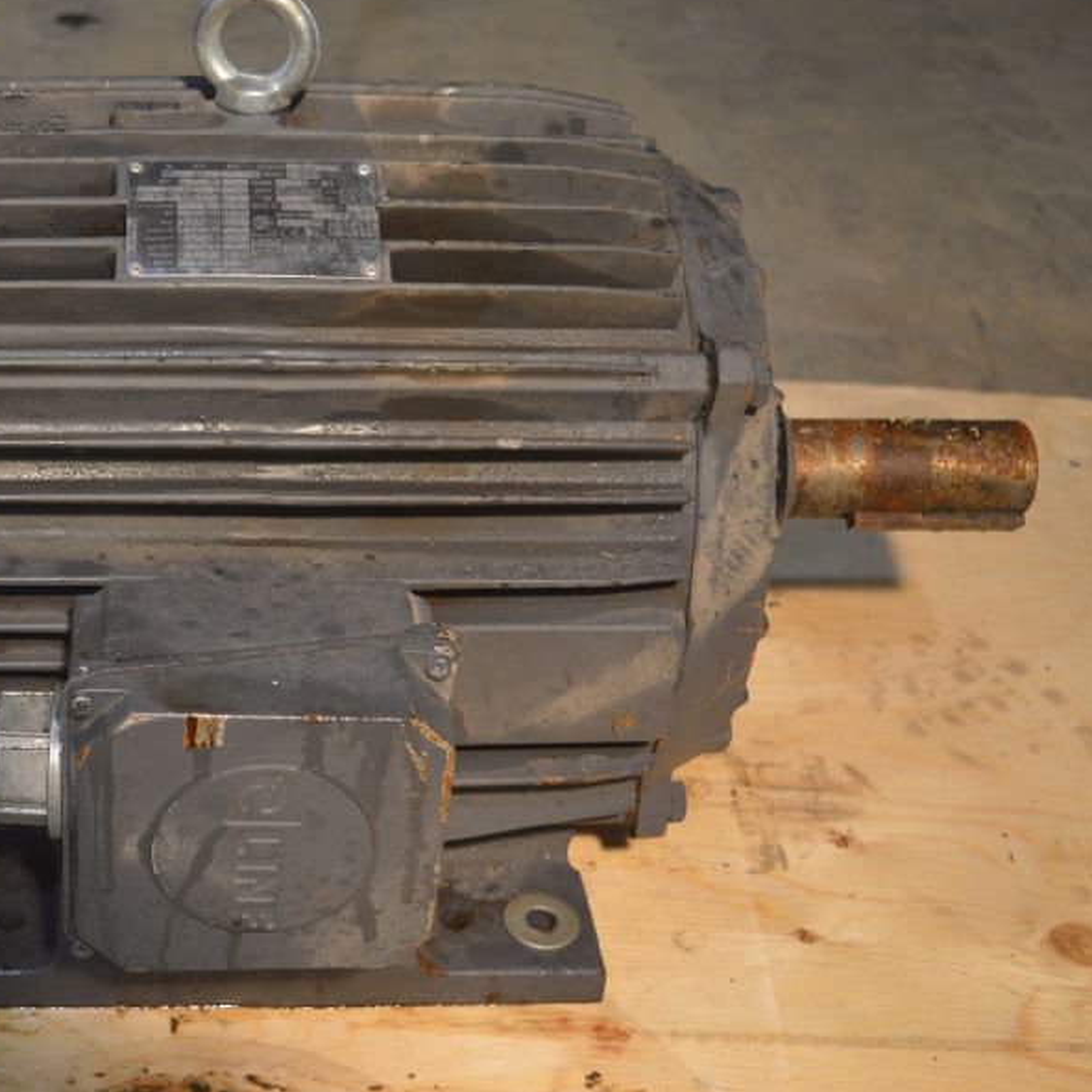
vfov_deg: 30.6
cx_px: 190
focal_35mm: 56
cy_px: 513
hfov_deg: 29.7
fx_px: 1999
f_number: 4
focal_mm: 26
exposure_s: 1/40
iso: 400
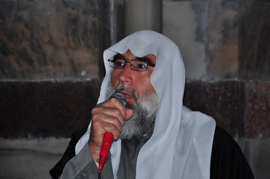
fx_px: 1180
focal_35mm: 158
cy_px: 90
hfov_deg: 13.1
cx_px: 135
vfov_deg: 8.7
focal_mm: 105
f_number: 5.6
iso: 200
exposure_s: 1/200
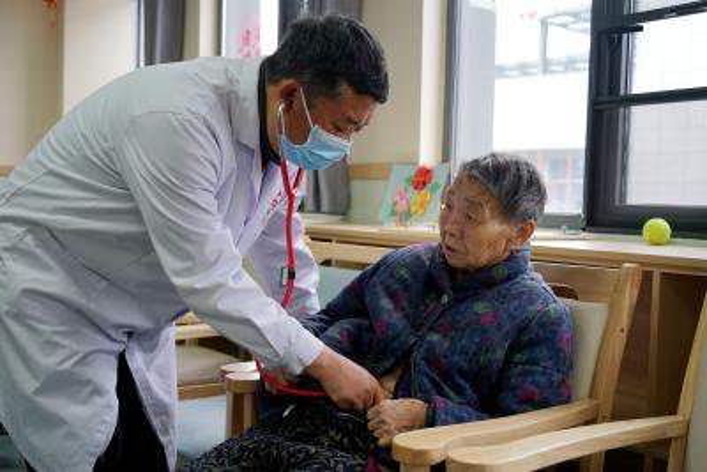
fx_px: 825
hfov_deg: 46.4
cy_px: 236
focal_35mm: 42
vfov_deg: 31.9
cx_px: 354
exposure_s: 1/60
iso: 200
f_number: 4
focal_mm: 42
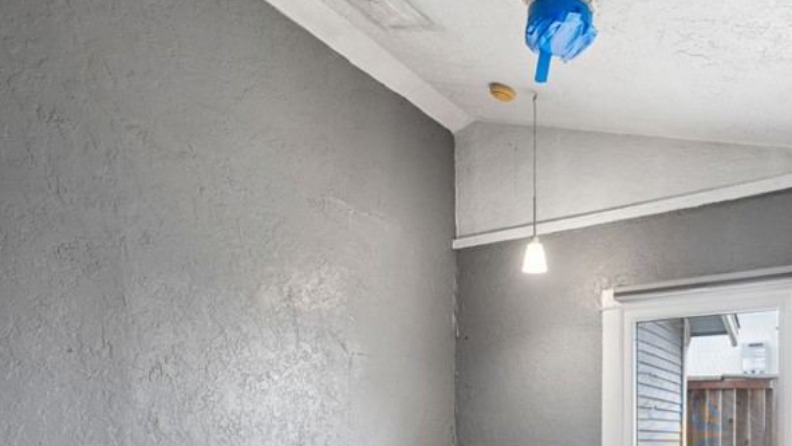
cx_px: 497
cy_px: 419
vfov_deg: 37.1
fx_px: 609
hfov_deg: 65.0
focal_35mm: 29
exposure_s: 1/8
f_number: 7.1
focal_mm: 16
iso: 200
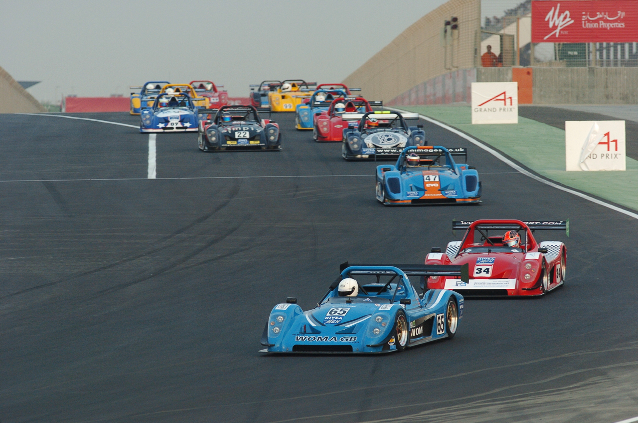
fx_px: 7959
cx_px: 319
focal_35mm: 450
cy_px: 212
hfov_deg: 4.6
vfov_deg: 3.0
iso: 500
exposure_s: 1/500
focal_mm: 300
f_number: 5.6
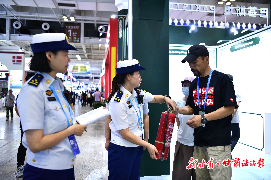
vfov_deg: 41.1
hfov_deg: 58.7
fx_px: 241
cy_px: 90
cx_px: 136
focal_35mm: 32
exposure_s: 1/250
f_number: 2.8
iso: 720
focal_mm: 32
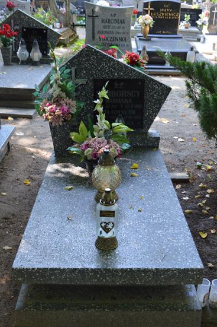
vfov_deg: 44.9
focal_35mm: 44
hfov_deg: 30.8
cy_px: 174
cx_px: 112
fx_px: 394
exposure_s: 1/80
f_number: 4.5
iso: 400
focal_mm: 25
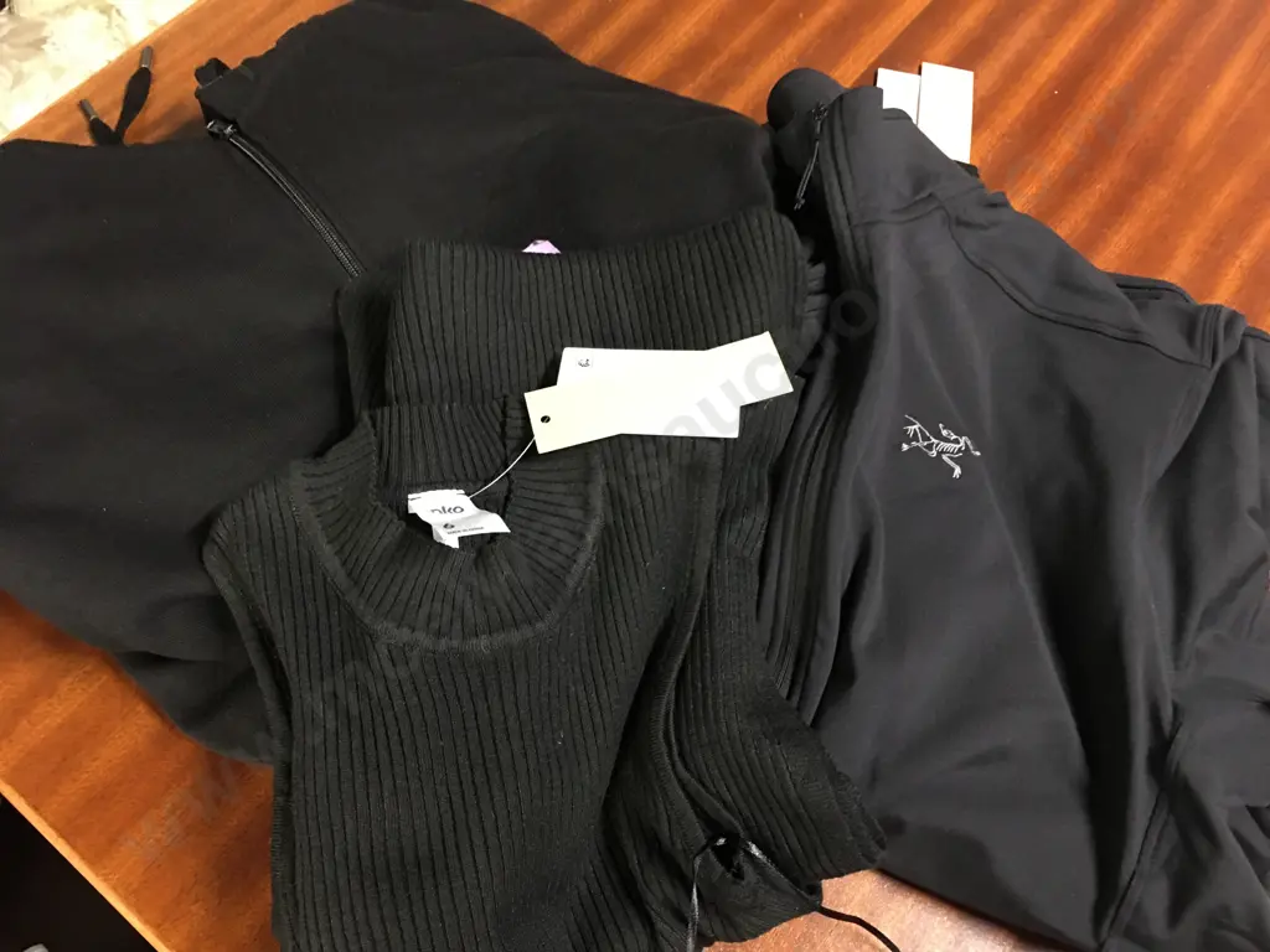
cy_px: 476
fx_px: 1064
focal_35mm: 29
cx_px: 635
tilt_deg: -62.2
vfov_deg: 48.2
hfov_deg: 61.7
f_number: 2.2
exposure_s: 1/8
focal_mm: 4.15
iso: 160
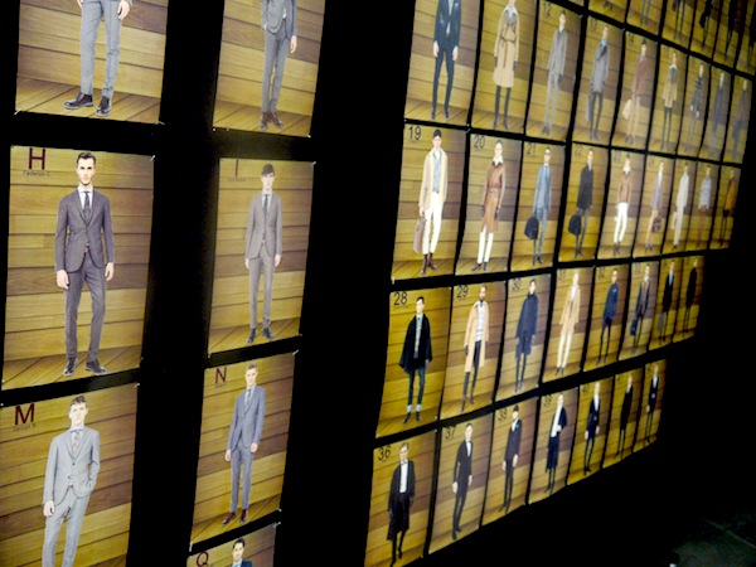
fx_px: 830
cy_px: 284
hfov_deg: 49.0
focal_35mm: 38
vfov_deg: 37.7
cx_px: 378
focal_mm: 19
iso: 800
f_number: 4.1
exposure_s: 1/125
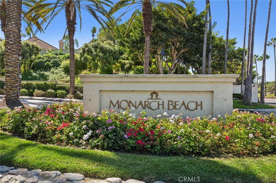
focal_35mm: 28
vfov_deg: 46.3
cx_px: 138
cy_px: 92
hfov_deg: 65.5
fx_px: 214
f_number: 8
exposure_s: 1/320
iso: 400
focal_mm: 28
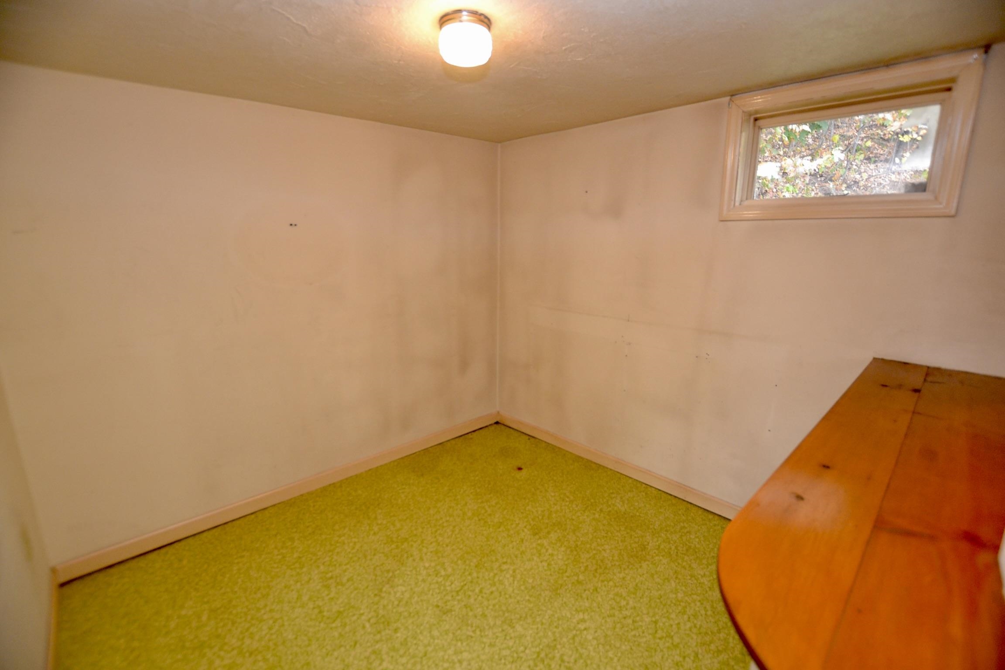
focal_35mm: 15
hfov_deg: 100.4
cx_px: 502
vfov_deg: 77.3
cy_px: 335
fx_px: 419
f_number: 3.5
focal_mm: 10
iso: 900
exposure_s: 1/60
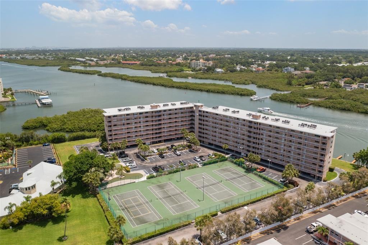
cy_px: 122
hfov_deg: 65.5
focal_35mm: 28
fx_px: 286
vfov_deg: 46.3
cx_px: 184
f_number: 4.5
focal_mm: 10.26
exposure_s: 1/200
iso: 100
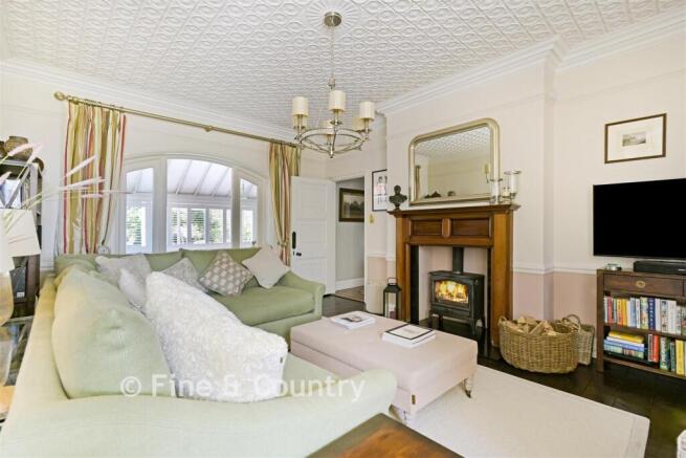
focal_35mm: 16
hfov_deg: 95.0
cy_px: 229
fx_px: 314
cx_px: 343
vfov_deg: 72.1
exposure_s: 1/8
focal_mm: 16.5
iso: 100
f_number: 8
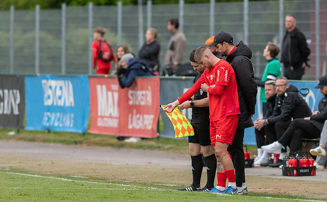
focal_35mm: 614
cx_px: 213
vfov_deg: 2.1
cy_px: 102
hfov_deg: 3.4
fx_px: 5449
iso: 1600
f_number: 3.2
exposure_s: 1/1250
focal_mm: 300
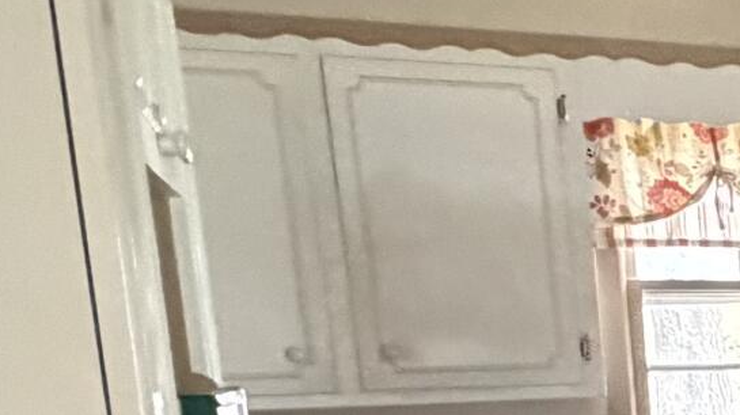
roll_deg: +0.5
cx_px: 1375
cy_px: 601
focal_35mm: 84
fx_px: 1648
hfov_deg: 18.8
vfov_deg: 13.6
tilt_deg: -10.0
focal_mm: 2.22
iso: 800
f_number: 2.2
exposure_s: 1/60
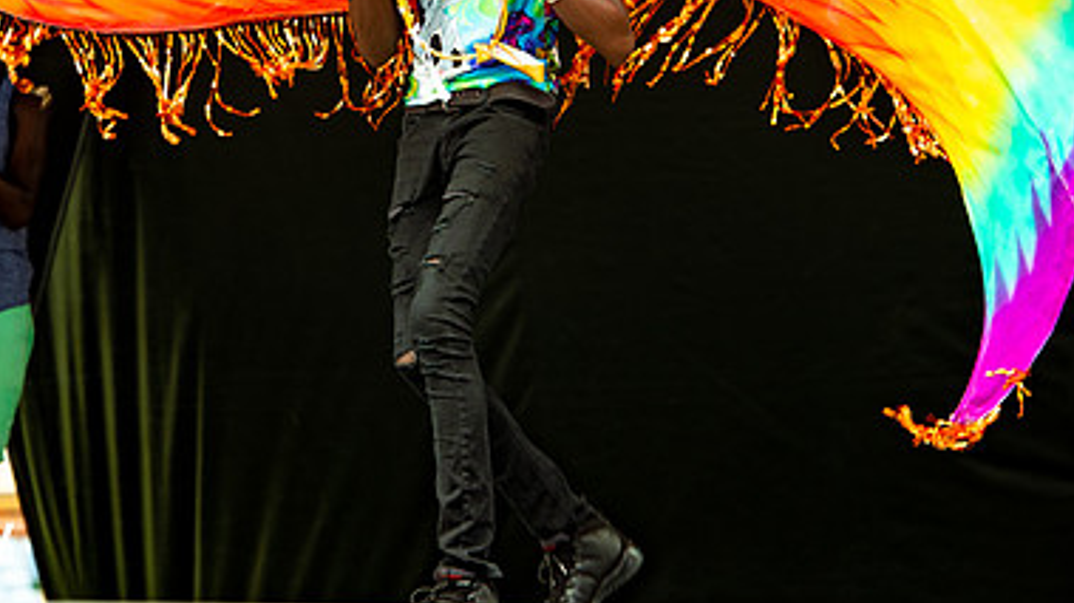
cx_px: 344
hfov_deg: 6.3
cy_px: -74
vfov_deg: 3.5
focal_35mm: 344
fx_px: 9794
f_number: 5.6
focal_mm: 160
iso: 160
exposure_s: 1/200
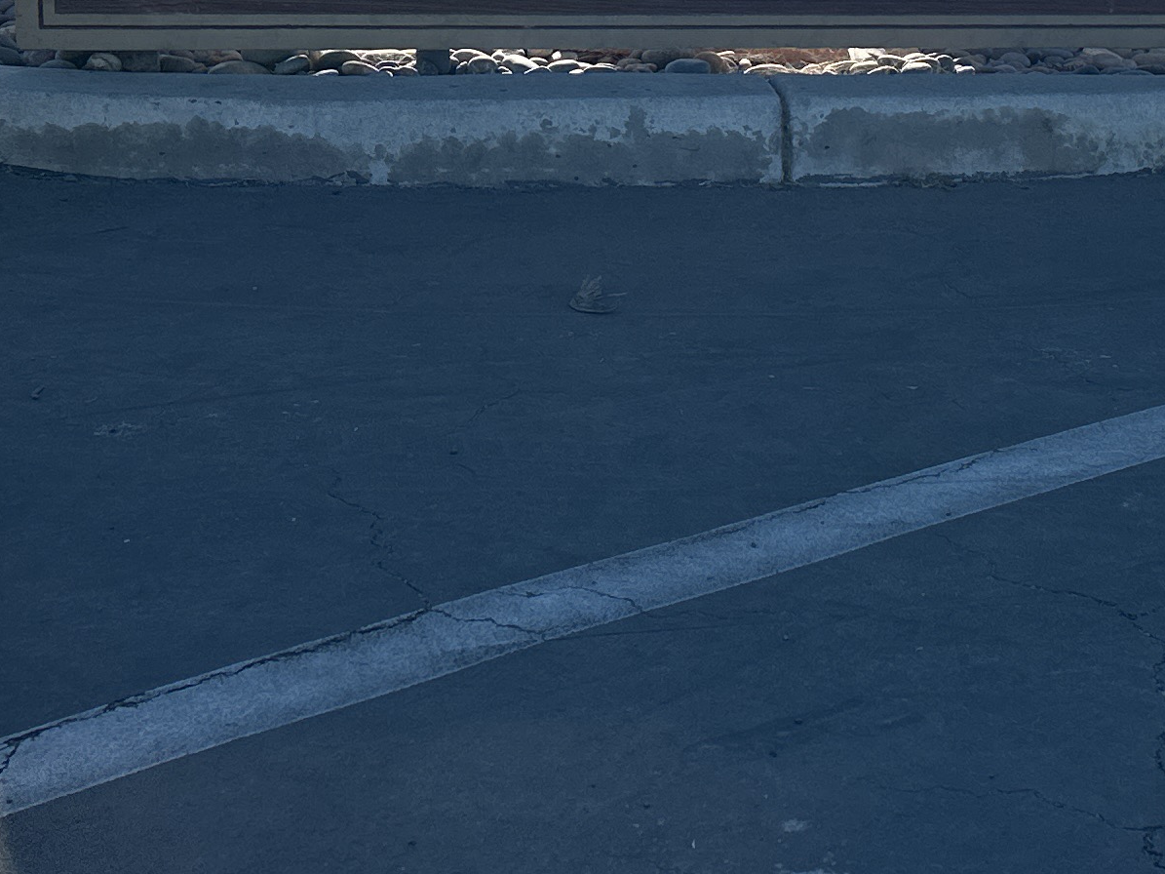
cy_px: 70
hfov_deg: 23.9
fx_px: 2726
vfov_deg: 17.9
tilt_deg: -12.4
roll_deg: -1.5
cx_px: 839
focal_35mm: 81
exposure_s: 1/3861
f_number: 1.78
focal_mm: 6.86
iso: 80
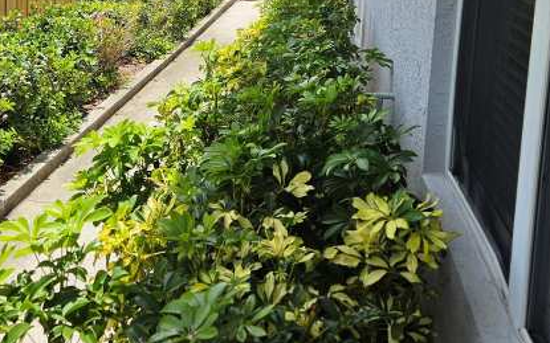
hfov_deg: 41.9
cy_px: 24
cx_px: 167
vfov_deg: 26.3
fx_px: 704
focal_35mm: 47
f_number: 1.8
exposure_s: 1/5397
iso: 80
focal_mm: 5.4
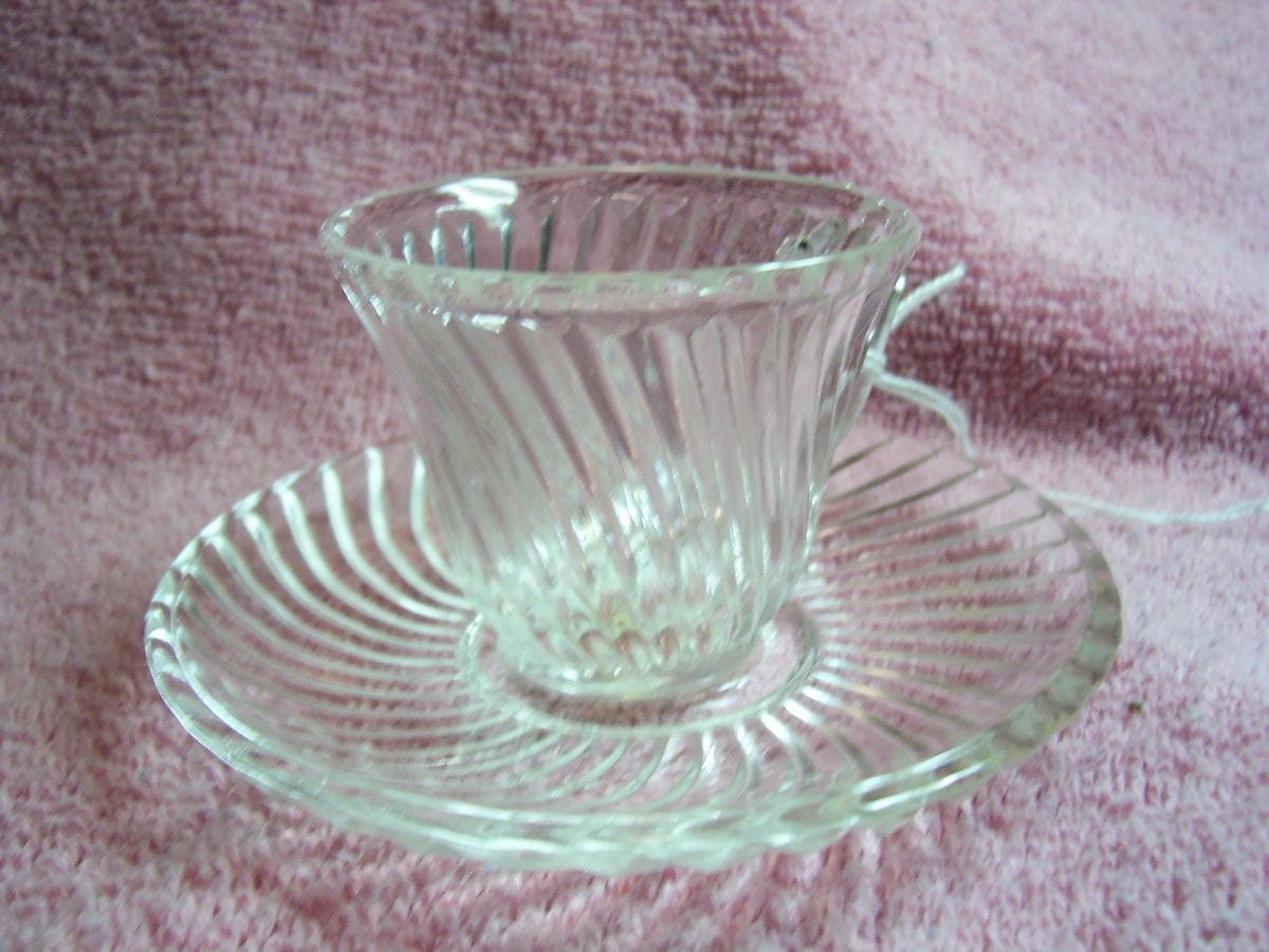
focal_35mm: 37
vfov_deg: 38.7
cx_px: 634
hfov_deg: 50.1
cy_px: 476
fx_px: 1356
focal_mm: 5.6
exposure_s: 1/30
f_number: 2.8
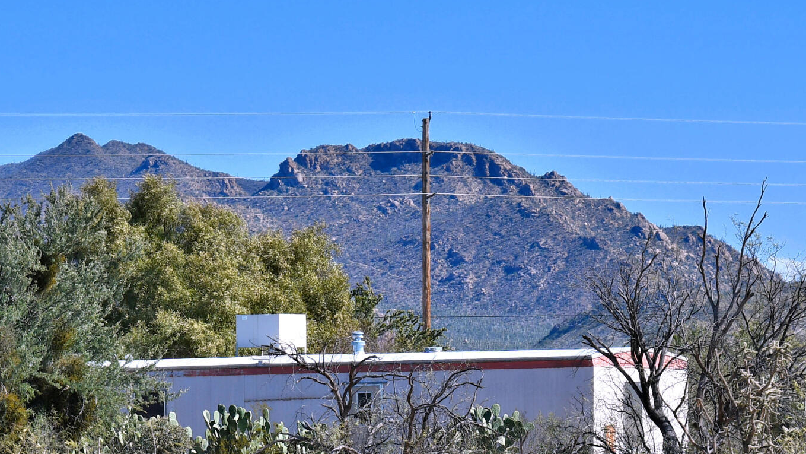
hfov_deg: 10.0
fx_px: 4596
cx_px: 317
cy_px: 429
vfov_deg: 5.6
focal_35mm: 215
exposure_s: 1/500
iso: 110
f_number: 8
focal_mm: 62
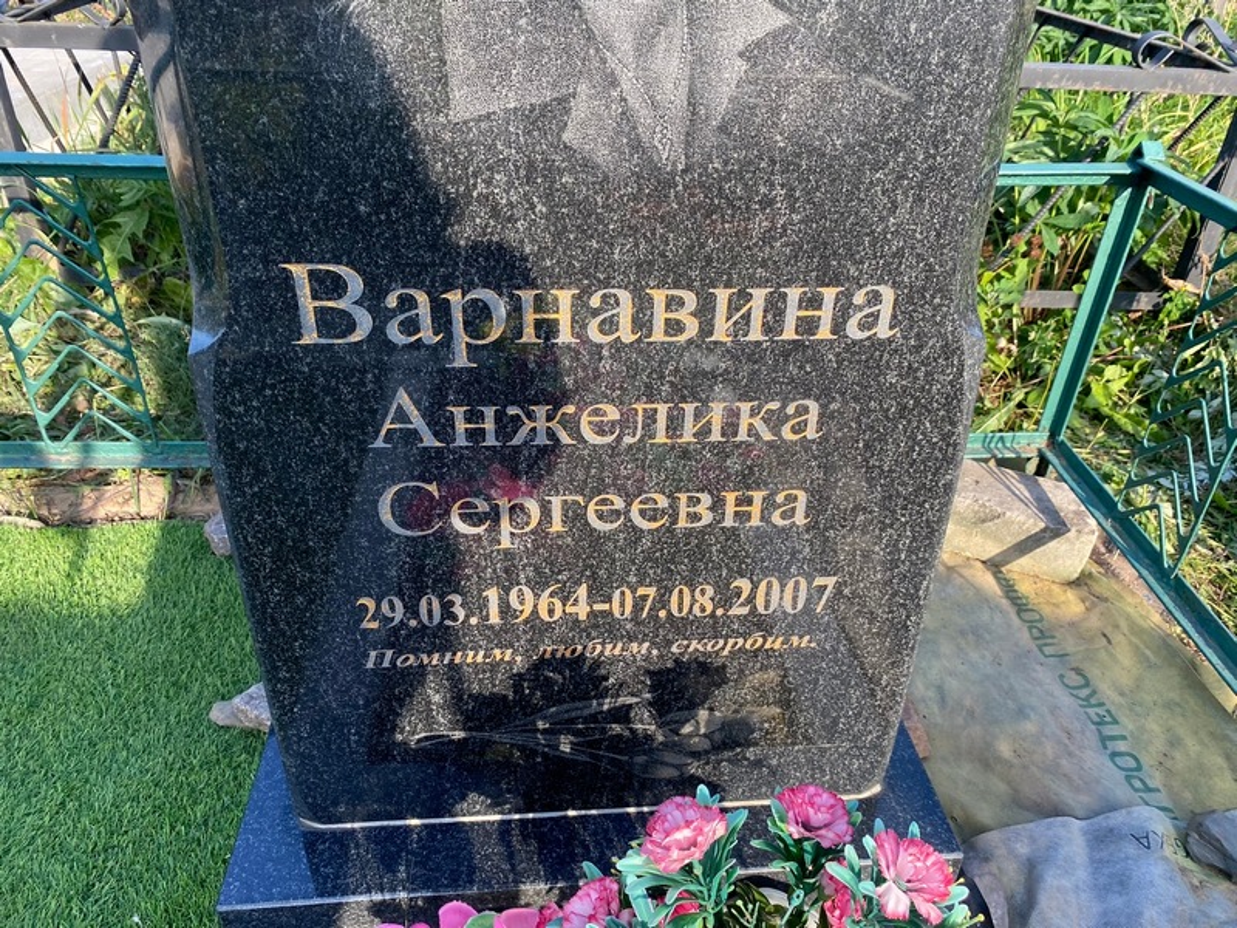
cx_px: 618
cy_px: 464
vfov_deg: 53.1
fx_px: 929
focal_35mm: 26
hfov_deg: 67.3
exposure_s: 1/588
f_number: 1.8
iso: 32
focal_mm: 4.25
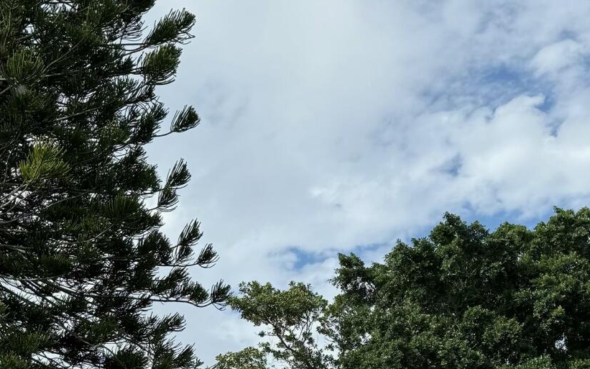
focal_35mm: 62
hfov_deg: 32.8
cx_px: 226
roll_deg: -0.9
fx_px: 997
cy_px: 524
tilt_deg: +10.5
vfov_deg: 18.9
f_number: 1.78
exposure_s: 1/4405
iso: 80
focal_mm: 6.76
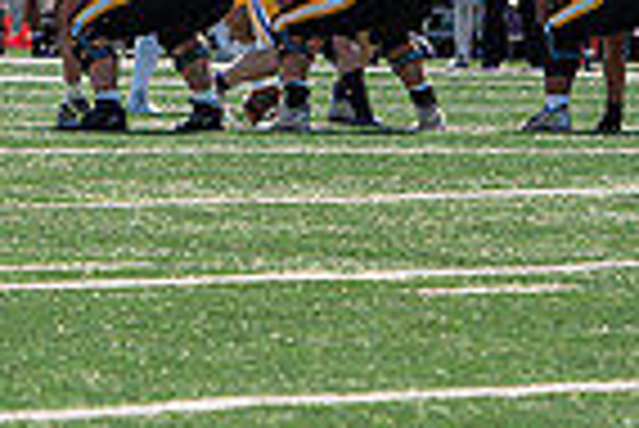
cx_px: -99
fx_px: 10128
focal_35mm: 570
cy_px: -291
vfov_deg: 2.4
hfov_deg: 3.6
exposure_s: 1/800
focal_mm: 140
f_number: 4
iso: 125
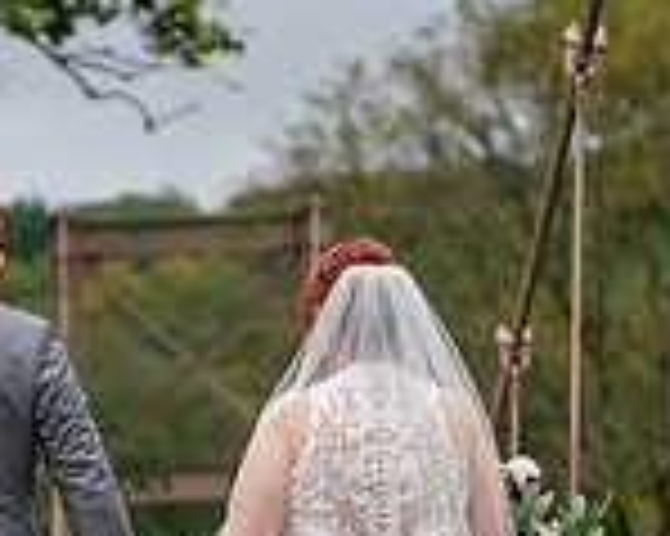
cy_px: 500
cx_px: 148
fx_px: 5073
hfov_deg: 7.5
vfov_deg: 6.0
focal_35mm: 256
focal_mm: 70
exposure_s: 1/2000
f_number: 2.8
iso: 640
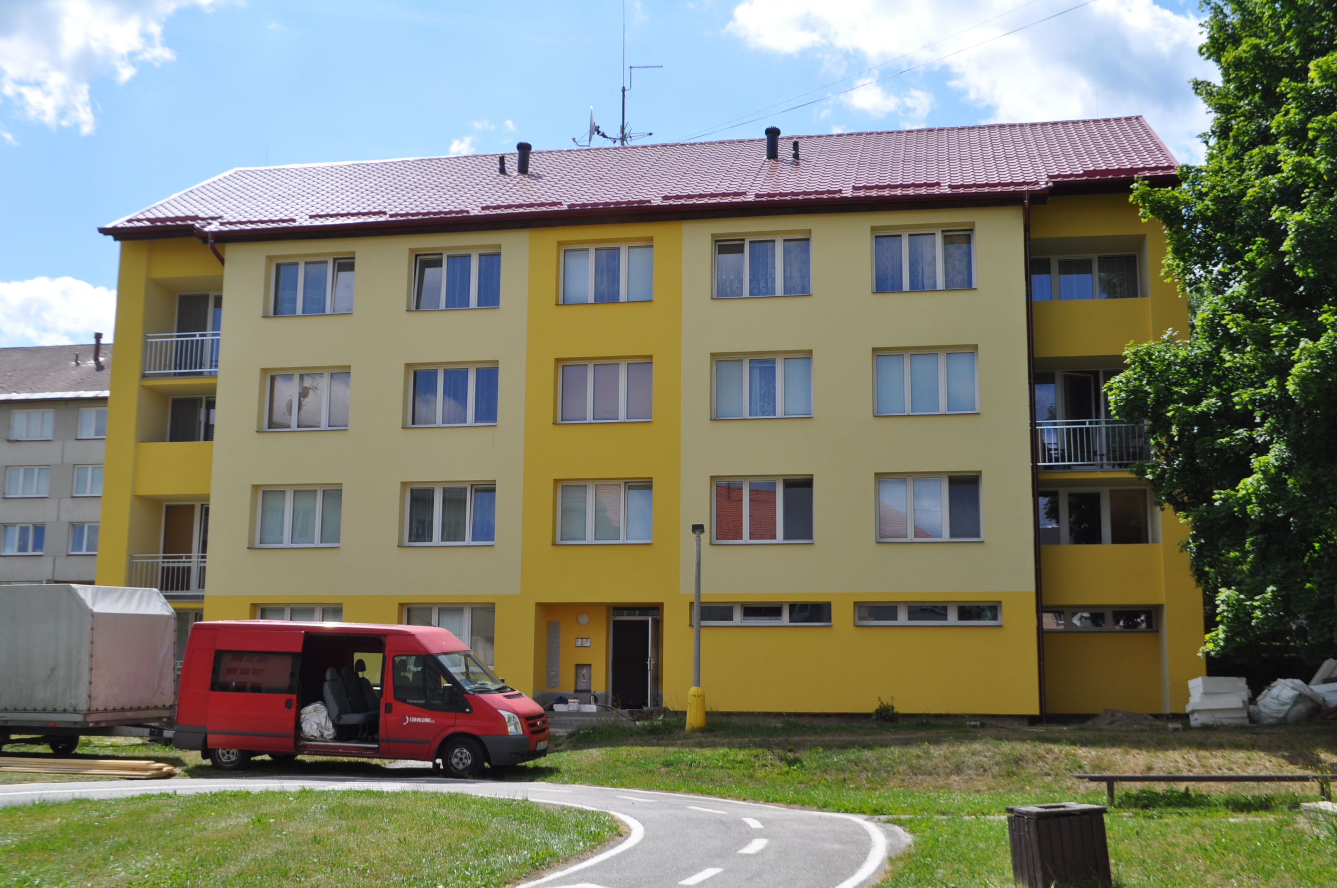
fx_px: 1447
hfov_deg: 49.6
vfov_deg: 34.1
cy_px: 444
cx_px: 668
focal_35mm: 39
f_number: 10
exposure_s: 1/400
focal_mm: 26
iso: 200
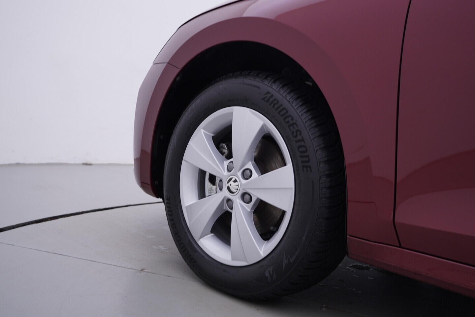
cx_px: 238
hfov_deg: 53.1
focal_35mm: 36
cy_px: 158
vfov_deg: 36.9
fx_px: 475
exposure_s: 1/80
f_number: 4
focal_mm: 24
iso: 125
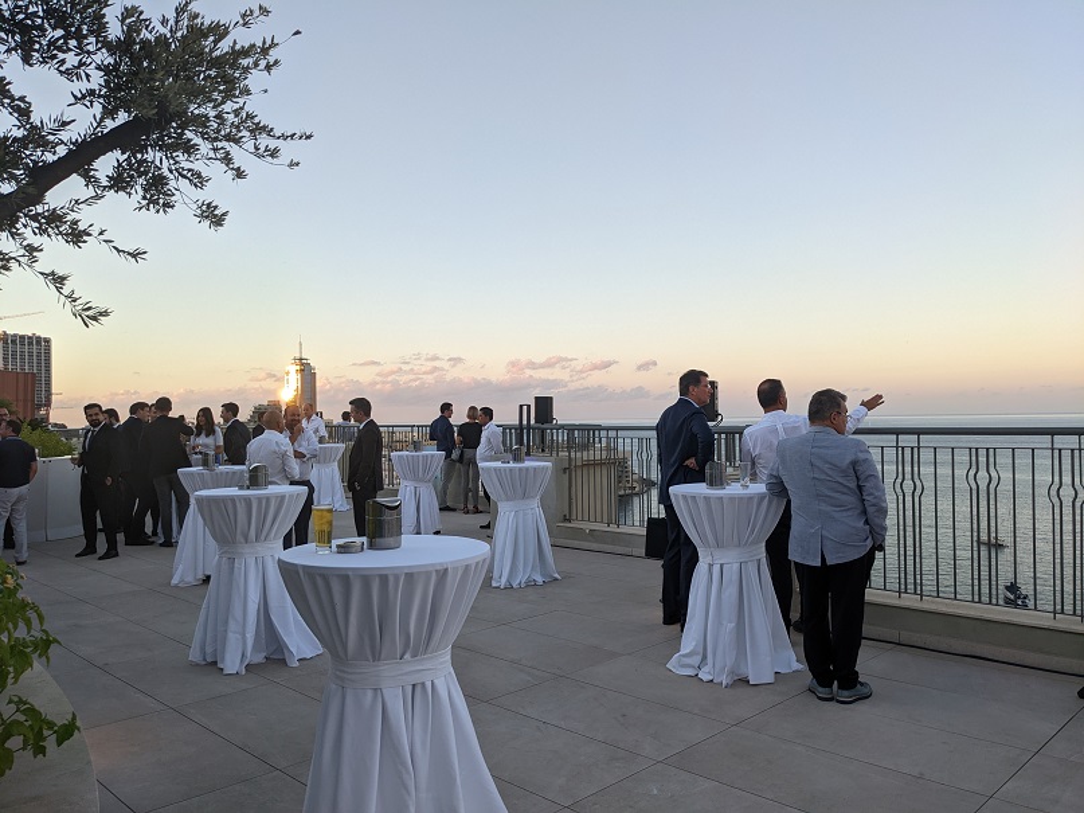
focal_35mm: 27
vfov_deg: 51.3
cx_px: 542
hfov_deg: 65.3
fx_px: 845
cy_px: 406
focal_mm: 4.38
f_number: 1.73
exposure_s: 1/350
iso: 60
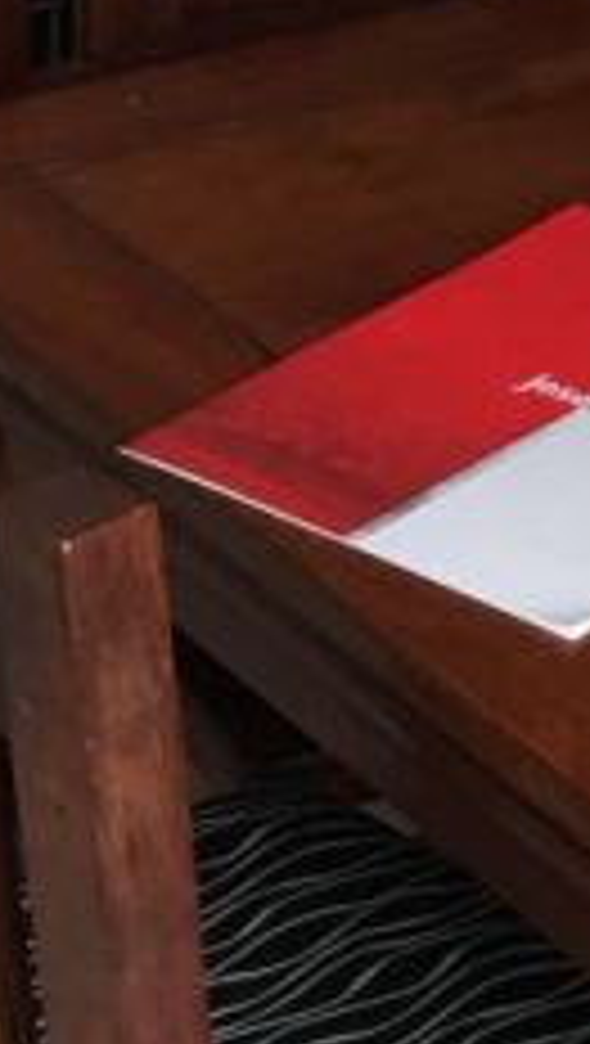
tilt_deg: -23.2
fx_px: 4021
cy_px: 108
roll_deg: +2.9
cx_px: -347
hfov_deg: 8.2
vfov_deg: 14.7
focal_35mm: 145
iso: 160
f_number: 2.2
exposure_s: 1/33
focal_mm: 4.15
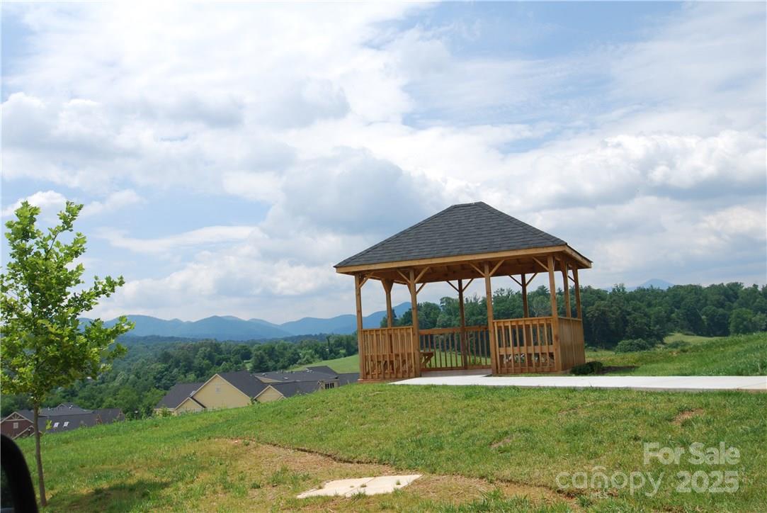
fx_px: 768
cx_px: 384
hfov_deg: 53.1
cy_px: 256
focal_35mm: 36
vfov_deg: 36.9
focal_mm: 24
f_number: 10
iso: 125
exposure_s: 1/250
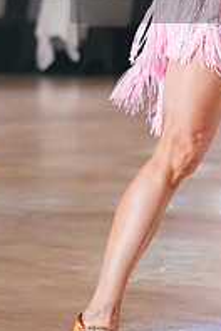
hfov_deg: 4.5
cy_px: -32
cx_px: 302
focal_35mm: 307
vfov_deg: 6.7
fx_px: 2827
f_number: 4
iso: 4000
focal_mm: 105
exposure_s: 1/500
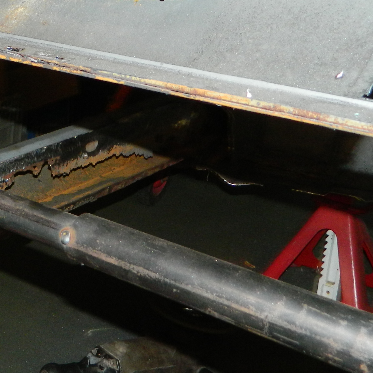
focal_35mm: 66
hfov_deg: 24.7
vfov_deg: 26.1
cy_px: 206
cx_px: -15
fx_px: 805
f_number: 3.1
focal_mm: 4.5
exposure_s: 1/30
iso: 200
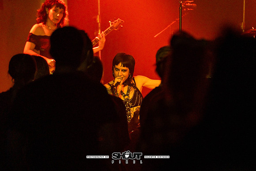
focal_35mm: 225
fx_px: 1603
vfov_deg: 6.1
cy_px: 107
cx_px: 160
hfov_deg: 9.1
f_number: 2.8
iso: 3200
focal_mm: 180
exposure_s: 1/320
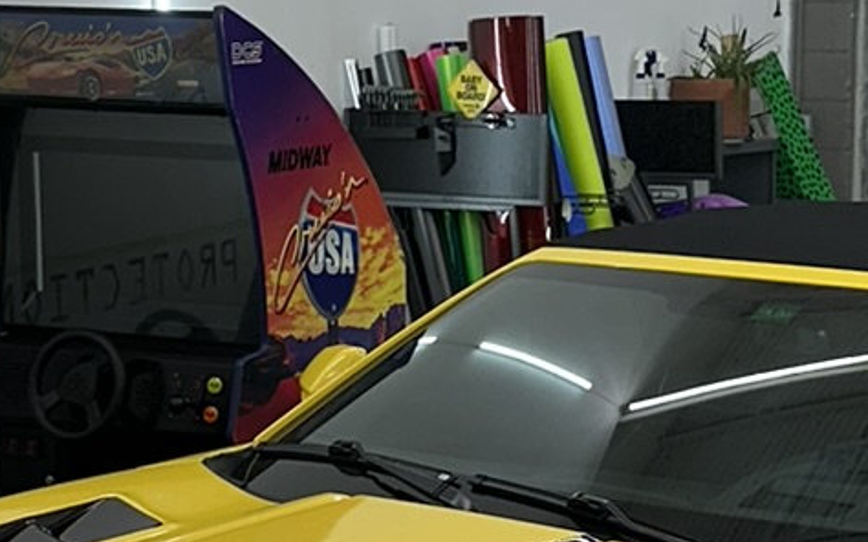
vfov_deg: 11.9
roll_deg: +0.5
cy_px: 344
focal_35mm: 110
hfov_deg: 18.9
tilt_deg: -7.1
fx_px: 2602
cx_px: 604
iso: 64
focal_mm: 6.86
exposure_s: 1/120
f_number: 1.78
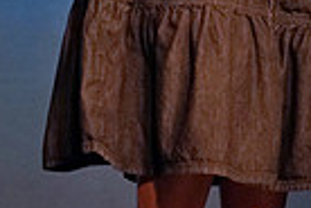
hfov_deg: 4.0
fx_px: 4492
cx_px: 189
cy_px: -267
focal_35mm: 520
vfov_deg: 2.6
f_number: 5.6
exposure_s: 1/200
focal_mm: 106
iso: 2500
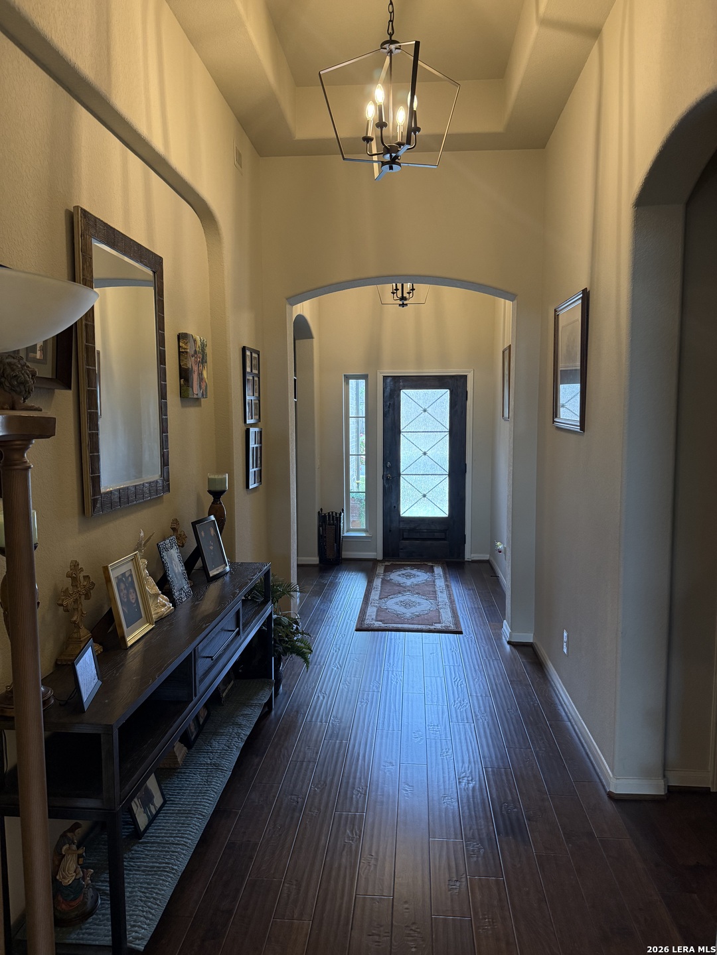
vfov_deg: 71.6
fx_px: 663
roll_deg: -0.1
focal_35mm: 24
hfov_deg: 56.8
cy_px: 478
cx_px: 358
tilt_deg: -5.1
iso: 320
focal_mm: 6.76
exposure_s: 1/120
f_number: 1.78
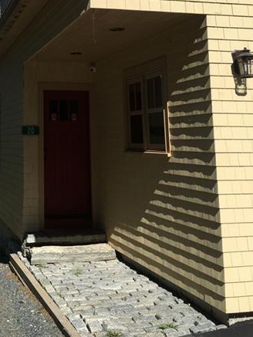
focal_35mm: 51
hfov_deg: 27.7
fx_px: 497
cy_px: 61
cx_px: 35
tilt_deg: +8.9
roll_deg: -0.1
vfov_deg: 36.1
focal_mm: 4.15
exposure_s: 1/2564
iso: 25
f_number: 2.2
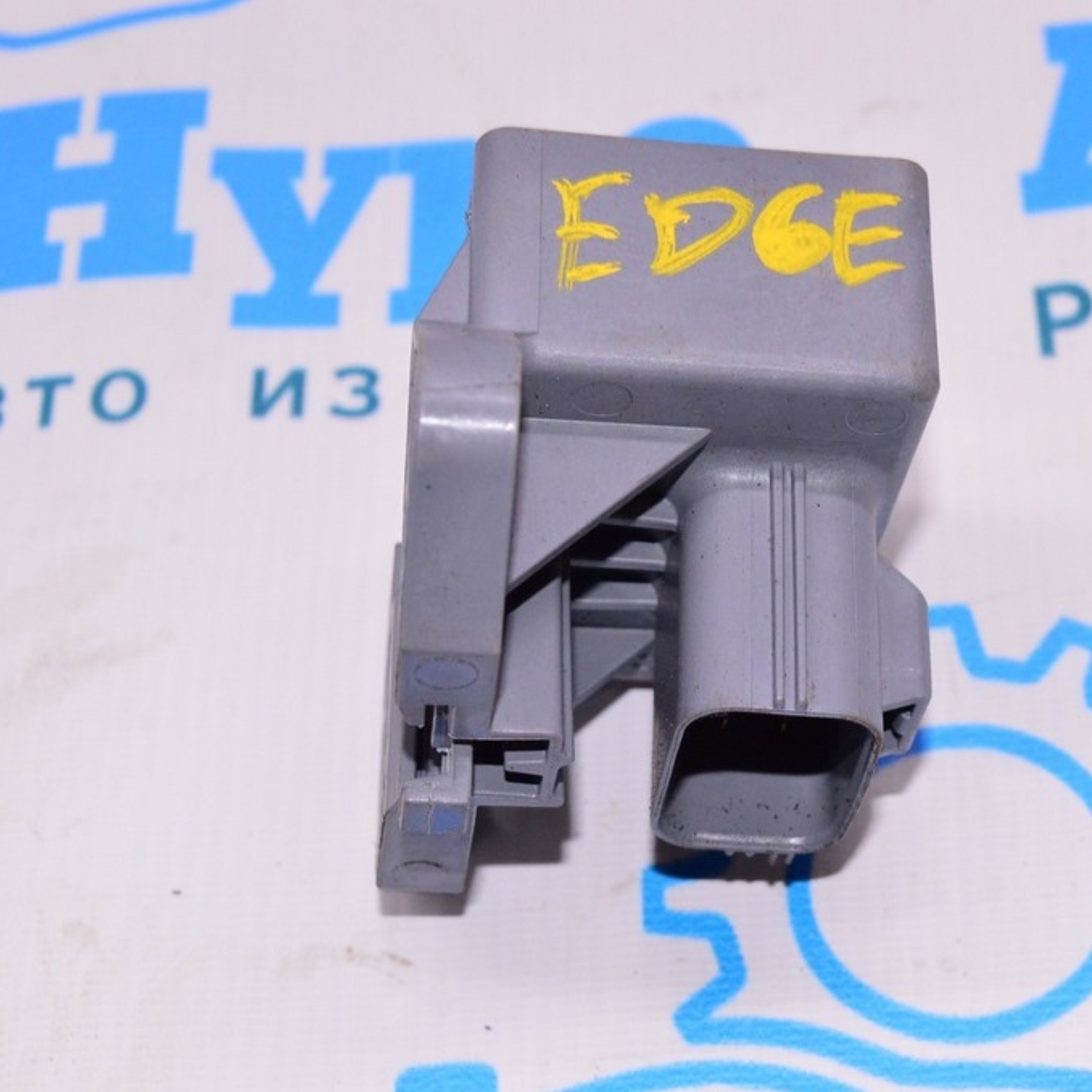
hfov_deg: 22.4
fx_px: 2748
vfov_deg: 22.5
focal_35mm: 77
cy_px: 547
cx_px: 704
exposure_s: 1/125
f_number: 8
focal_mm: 40
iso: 1600
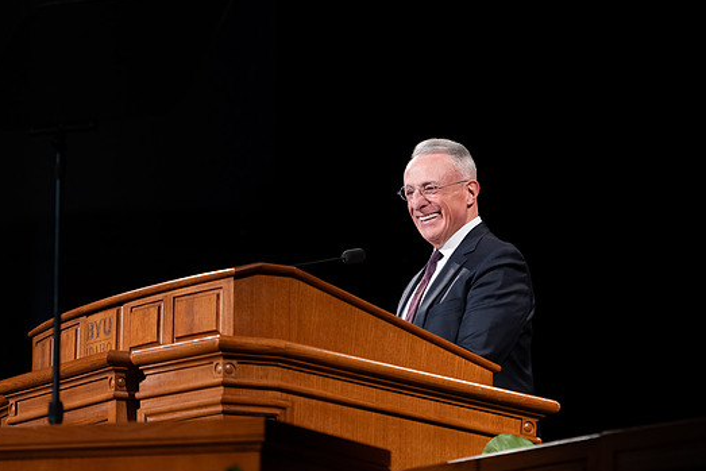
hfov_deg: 11.4
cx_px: 376
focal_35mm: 180
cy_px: 239
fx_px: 3531
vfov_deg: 7.6
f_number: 2.8
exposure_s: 1/200
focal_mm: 145
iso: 1000
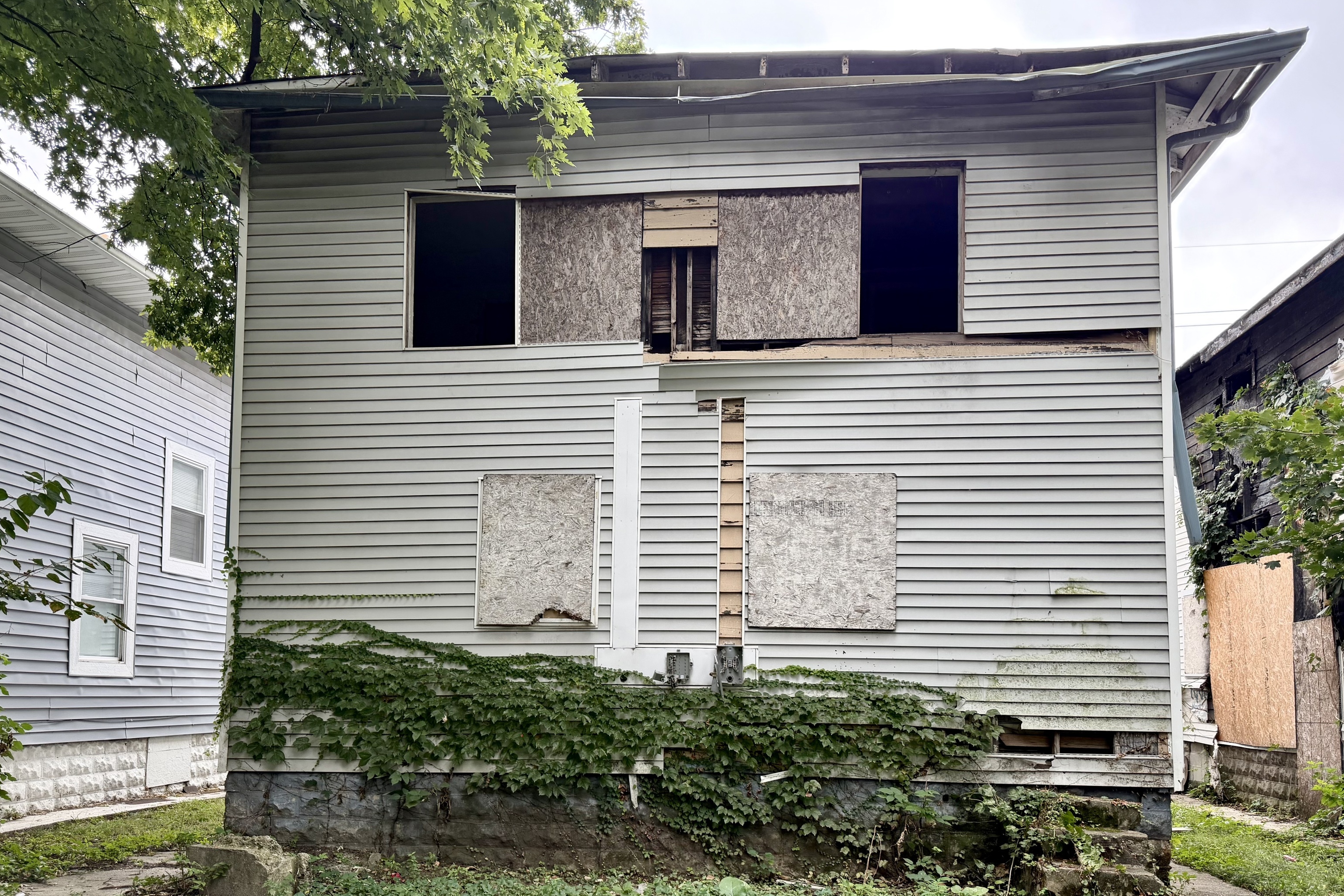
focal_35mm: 25
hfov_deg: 71.5
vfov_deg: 51.2
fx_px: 933
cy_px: 495
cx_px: 672
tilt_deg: +10.9
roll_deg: -1.1
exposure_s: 1/665
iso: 100
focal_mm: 6.76
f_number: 1.78
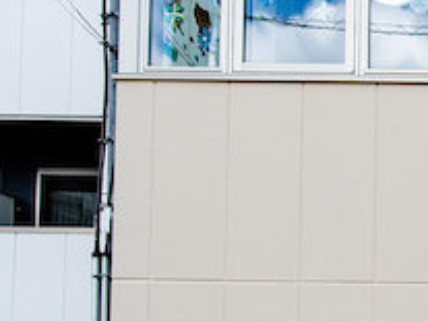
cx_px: 755
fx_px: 643
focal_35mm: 52
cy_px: 227
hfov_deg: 22.6
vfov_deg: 27.7
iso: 100
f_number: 8
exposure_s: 1/200
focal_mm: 14
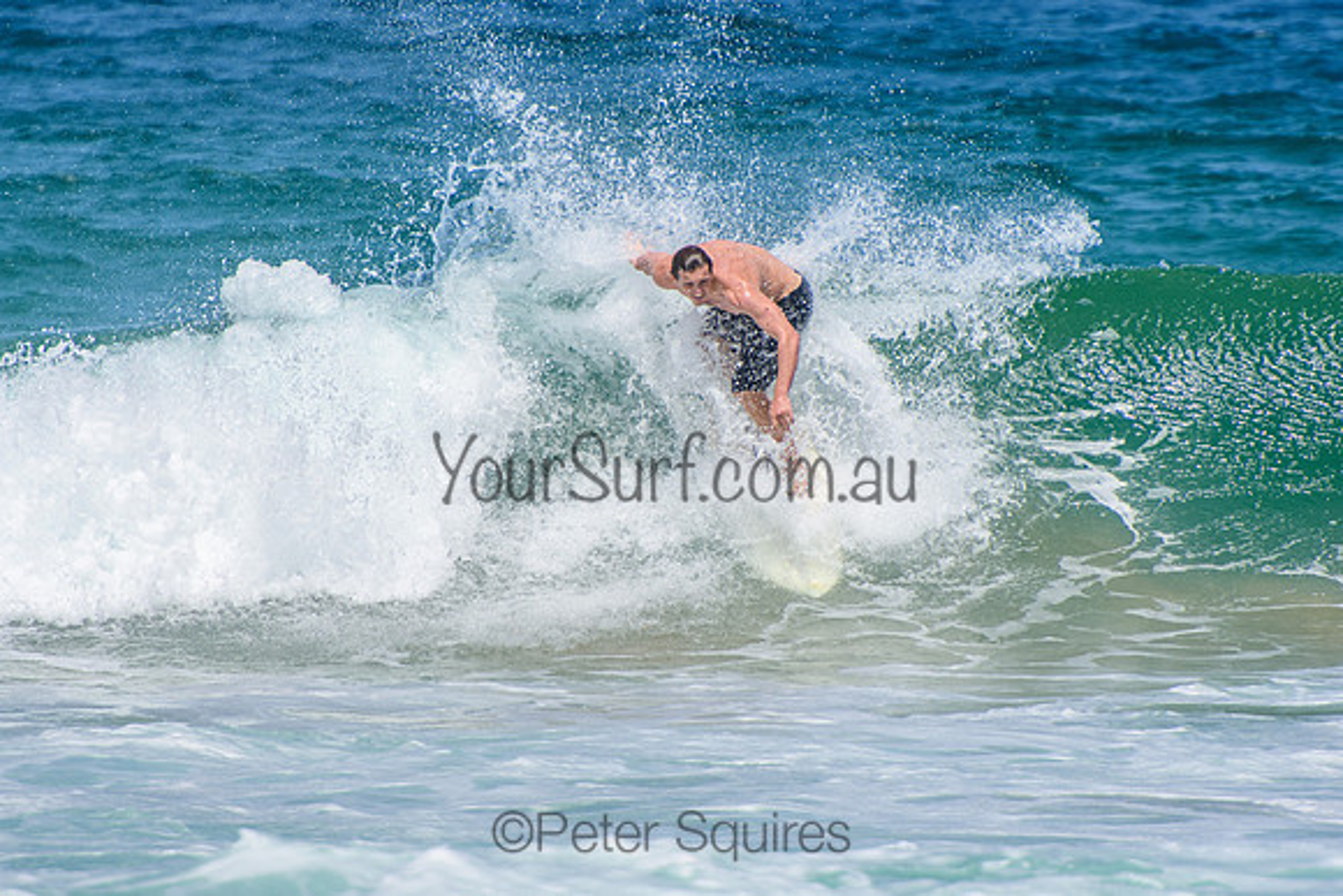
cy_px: 448
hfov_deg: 3.4
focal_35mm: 600
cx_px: 672
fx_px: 22388
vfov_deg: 2.3
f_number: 5.6
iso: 250
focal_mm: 400
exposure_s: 1/2000
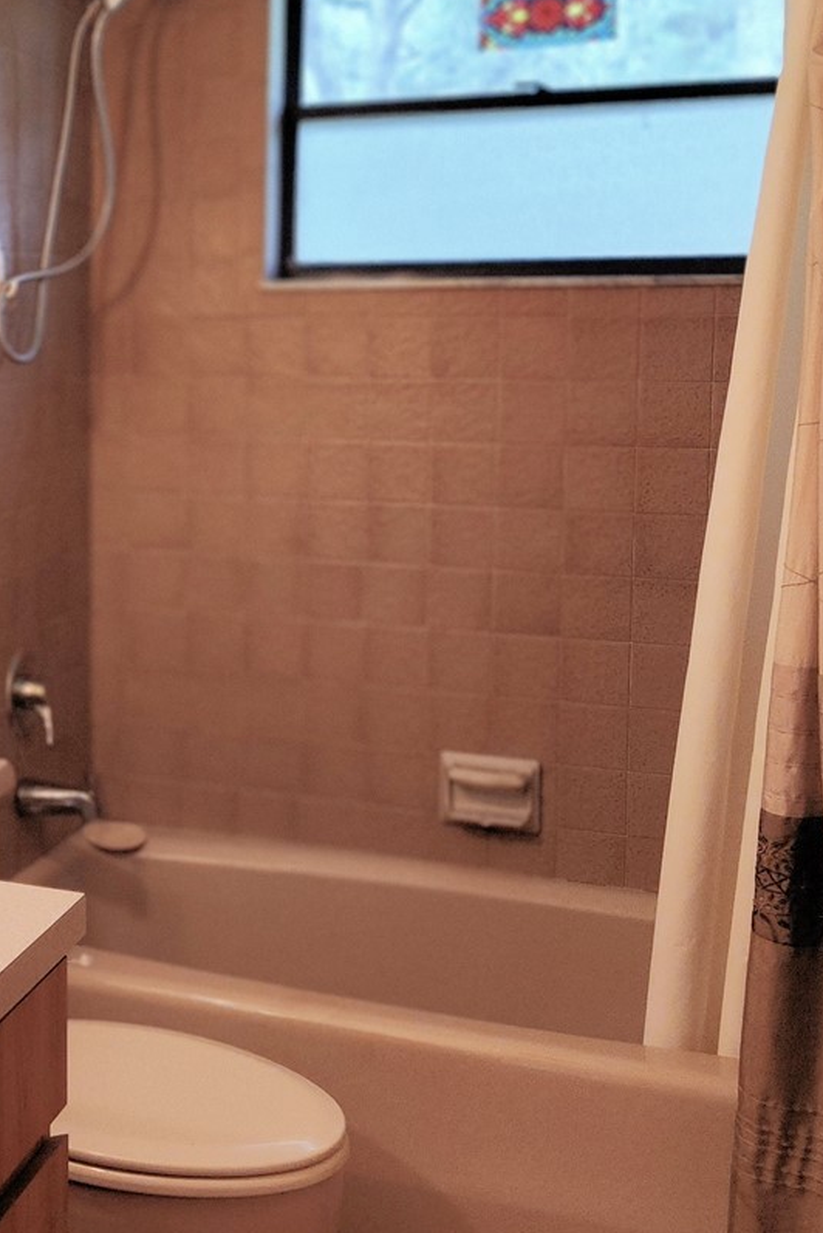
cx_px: -39
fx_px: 1644
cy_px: 441
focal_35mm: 48
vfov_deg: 40.7
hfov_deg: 26.3
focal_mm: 5.4
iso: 500
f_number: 1.8
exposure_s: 1/120
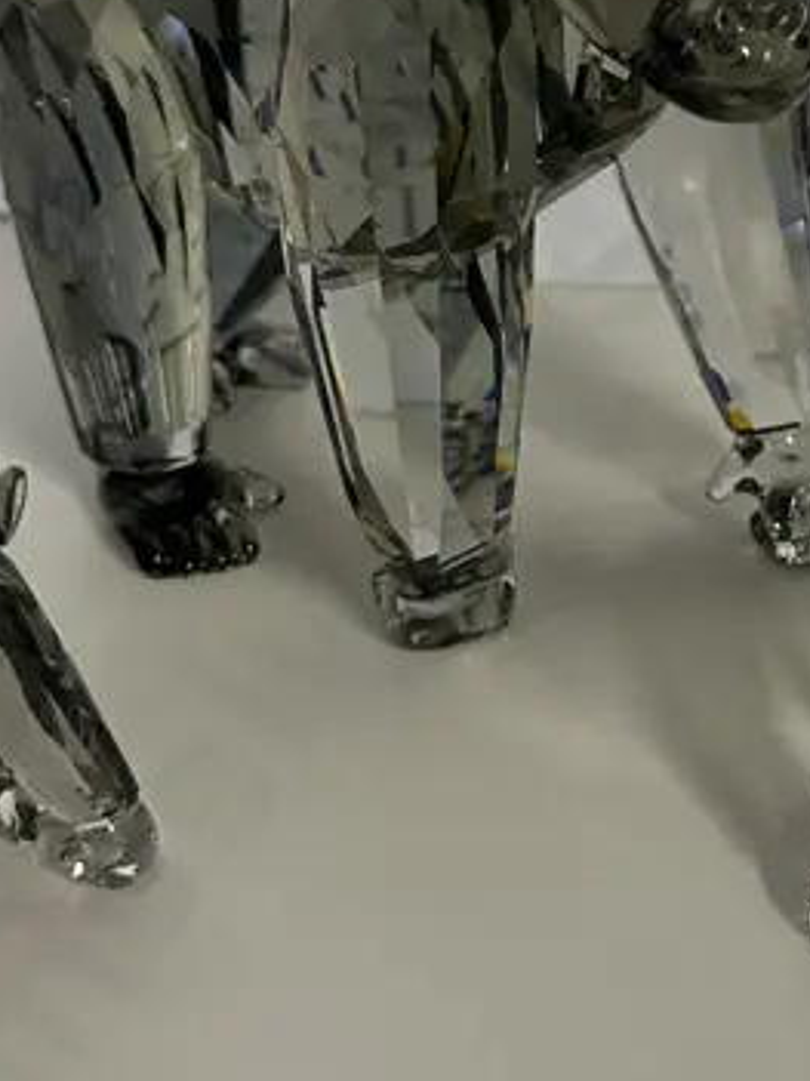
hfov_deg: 20.9
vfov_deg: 27.5
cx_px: 582
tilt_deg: -26.9
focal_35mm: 70
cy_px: 299
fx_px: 2185
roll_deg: -0.4
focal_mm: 6.86
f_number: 1.78
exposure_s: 1/50
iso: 160
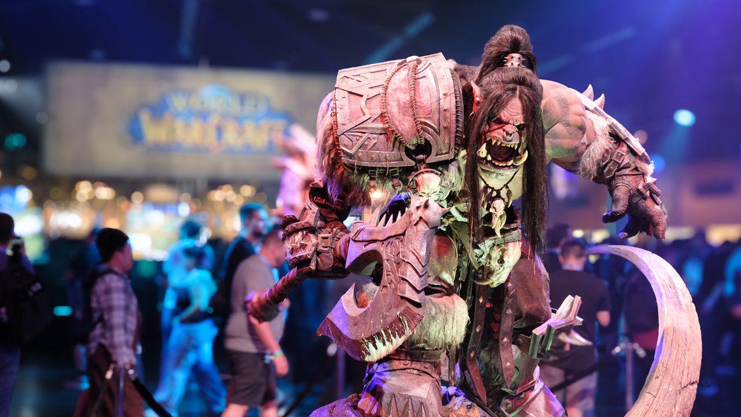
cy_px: 223
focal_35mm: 42
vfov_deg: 28.1
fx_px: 832
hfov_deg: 48.0
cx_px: 344
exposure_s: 1/30
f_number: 4
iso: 2500
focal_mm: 20.2
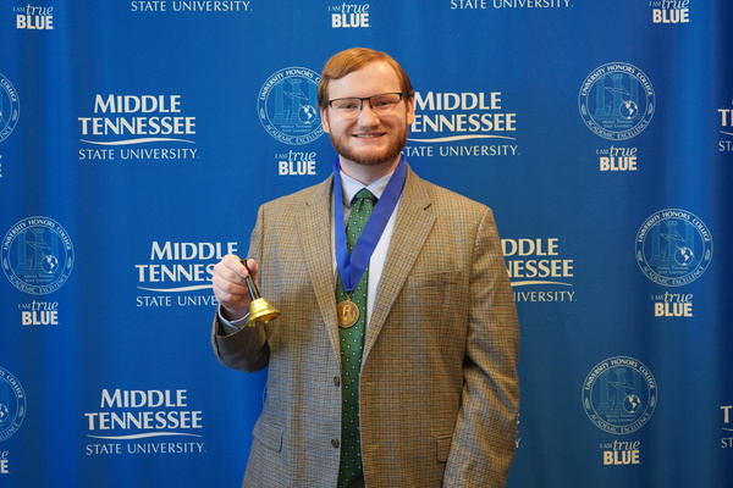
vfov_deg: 28.6
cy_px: 244
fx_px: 957
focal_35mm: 47
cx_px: 366
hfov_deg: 41.9
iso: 2500
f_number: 4.5
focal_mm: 47
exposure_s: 1/160
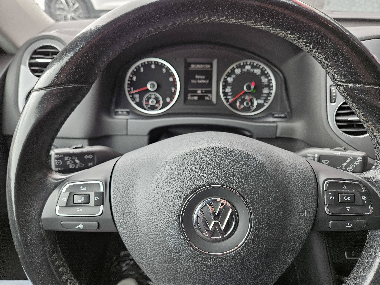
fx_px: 252
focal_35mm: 23
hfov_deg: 73.9
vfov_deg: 58.9
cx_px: 190
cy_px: 142
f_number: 1.8
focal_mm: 5.4
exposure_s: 1/180
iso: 50
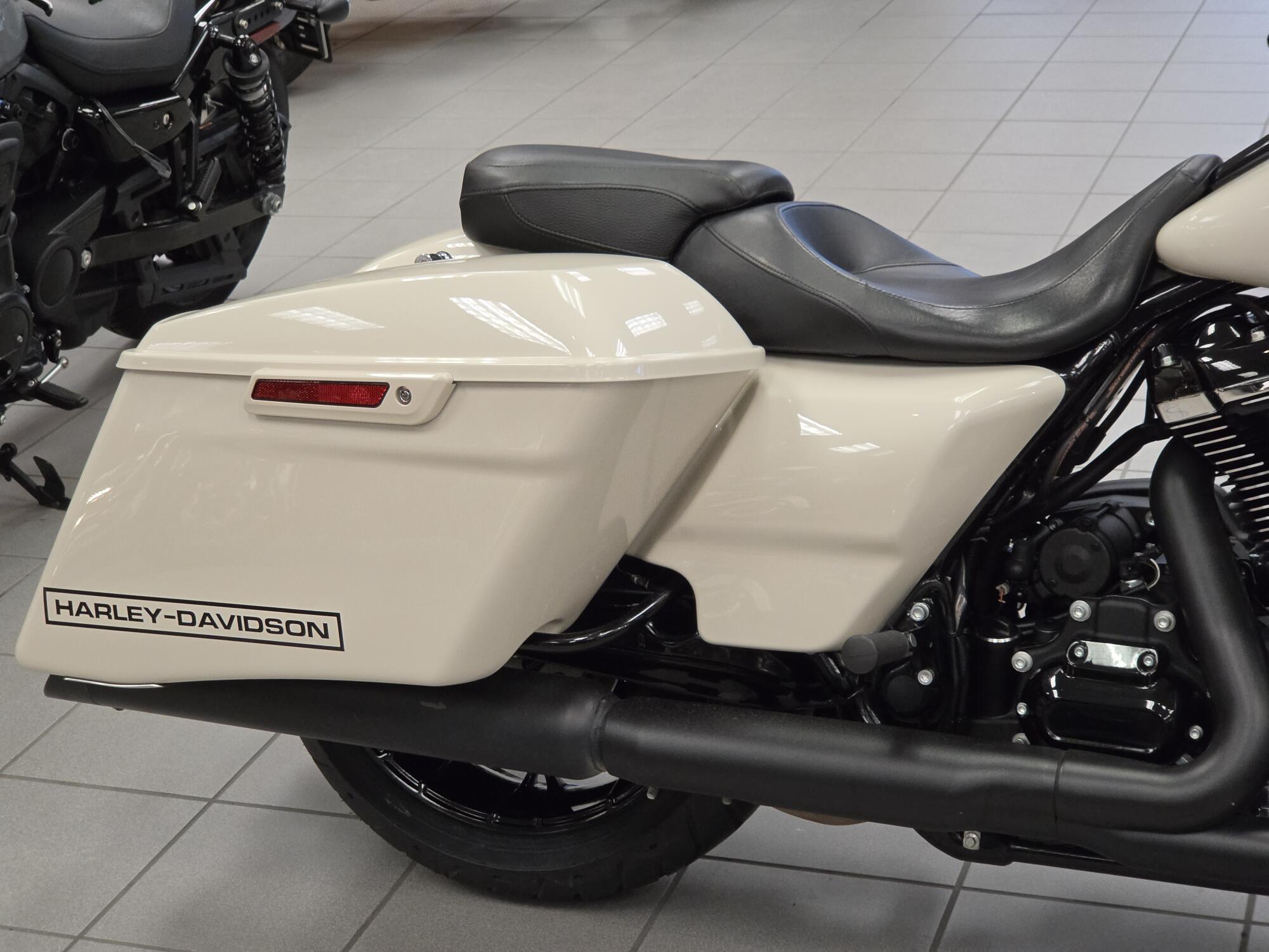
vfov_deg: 21.3
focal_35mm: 69
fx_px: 2529
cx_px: 634
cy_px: 476
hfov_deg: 28.2
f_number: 2.4
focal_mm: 7
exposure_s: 1/120
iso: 200
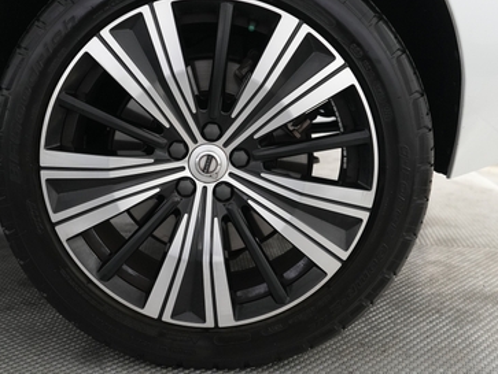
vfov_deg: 32.9
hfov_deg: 42.8
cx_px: 207
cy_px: 159
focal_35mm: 44
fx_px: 634
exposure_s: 1/160
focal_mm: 26
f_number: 2.8
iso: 2500
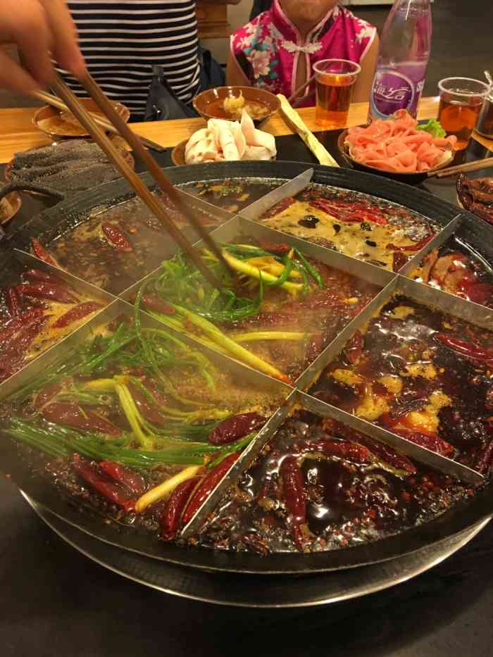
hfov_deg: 48.2
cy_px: 328
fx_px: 551
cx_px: 246
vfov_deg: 61.7
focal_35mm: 29
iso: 100
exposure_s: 1/17
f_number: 2.2
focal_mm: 4.15
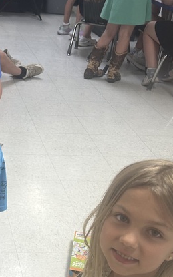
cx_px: 9
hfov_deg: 18.7
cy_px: 228
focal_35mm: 68
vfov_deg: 29.4
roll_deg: -5.6
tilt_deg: -30.6
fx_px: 514
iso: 64
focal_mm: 5.7
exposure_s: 1/61
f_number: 1.5
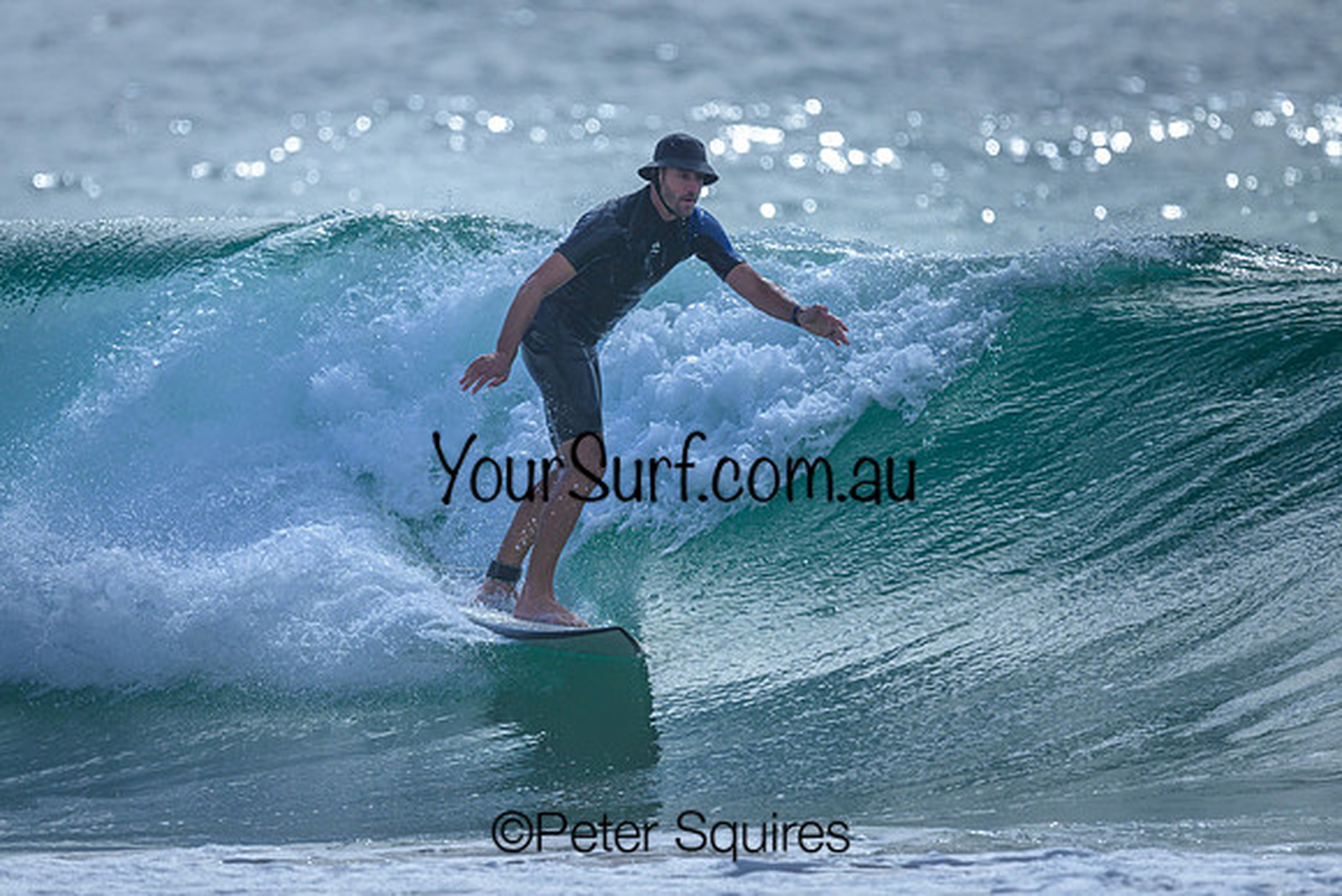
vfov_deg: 1.3
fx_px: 40977
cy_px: 393
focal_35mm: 1099
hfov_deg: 1.9
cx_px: 581
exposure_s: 1/2000
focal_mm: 800
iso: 180
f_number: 6.3
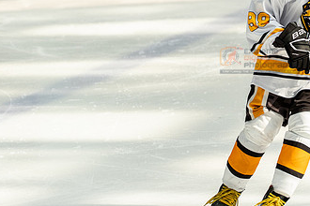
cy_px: 59
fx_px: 2273
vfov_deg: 5.2
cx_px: 260
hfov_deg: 7.8
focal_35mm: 264
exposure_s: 1/1600
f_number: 3.5
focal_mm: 100
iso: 800
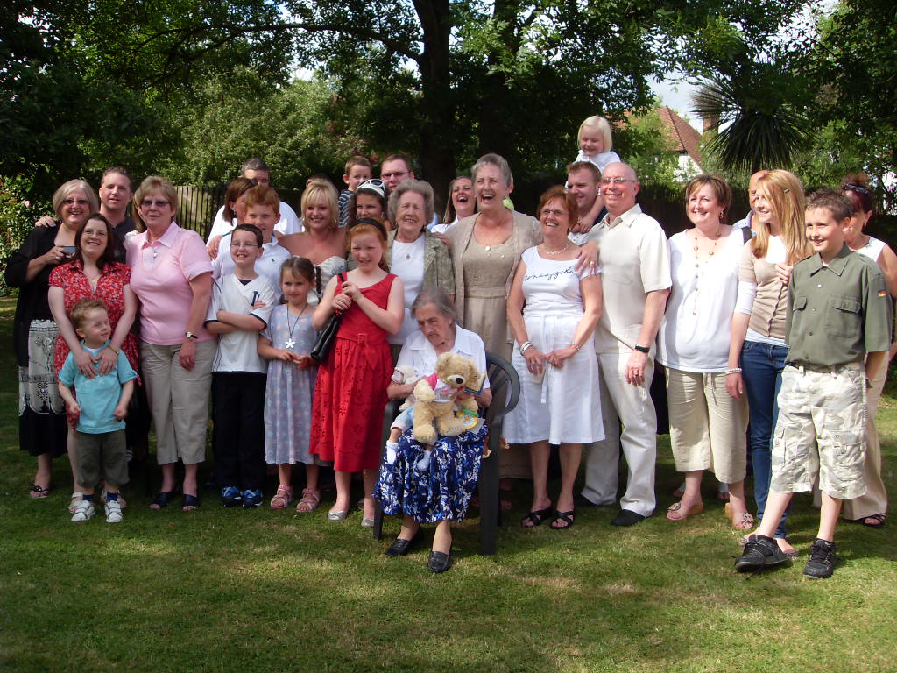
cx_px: 448
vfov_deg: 40.7
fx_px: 907
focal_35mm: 35
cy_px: 336
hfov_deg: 52.6
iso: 80
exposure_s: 1/125
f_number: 7
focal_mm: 6.3
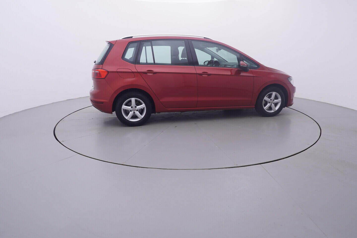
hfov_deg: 77.3
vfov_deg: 56.2
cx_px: 178
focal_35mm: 22
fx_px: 223
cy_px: 119
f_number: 5
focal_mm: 15
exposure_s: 1/80
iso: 200
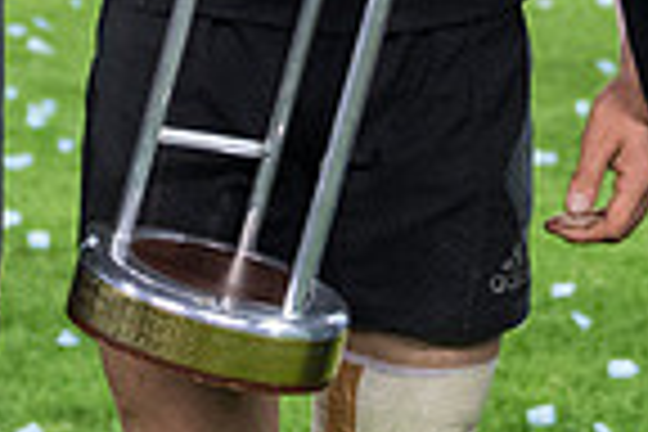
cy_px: -398
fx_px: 3042
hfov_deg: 12.2
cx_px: 364
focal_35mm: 169
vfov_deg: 7.8
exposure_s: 1/800
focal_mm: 42
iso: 4500
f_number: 2.8
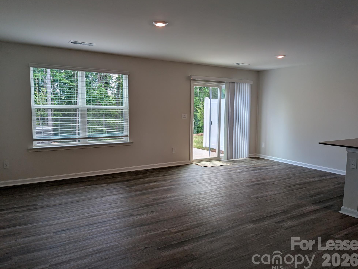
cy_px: 133
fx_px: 259
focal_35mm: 25
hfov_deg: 69.4
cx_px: 175
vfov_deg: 54.9
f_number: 1.68
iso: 22
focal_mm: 6.9
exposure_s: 1/160
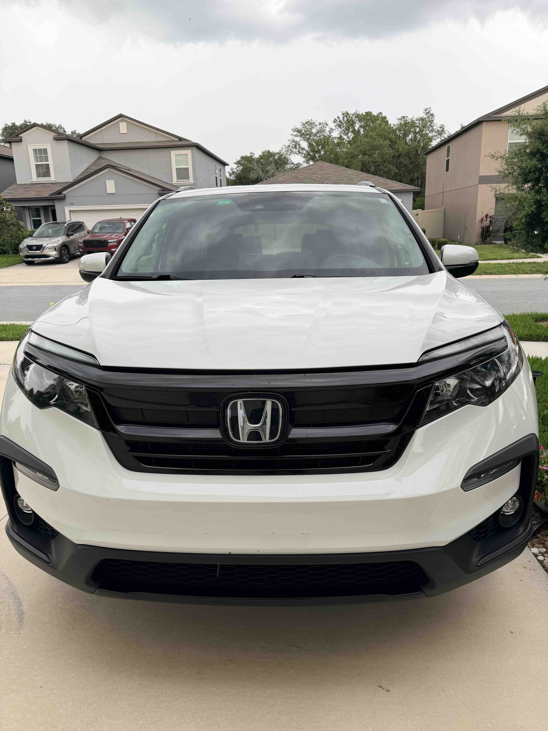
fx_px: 507
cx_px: 274
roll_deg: +1.0
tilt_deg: -12.9
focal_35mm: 24
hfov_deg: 56.8
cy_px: 366
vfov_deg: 71.6
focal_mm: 6.76
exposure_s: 1/293
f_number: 1.78
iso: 64
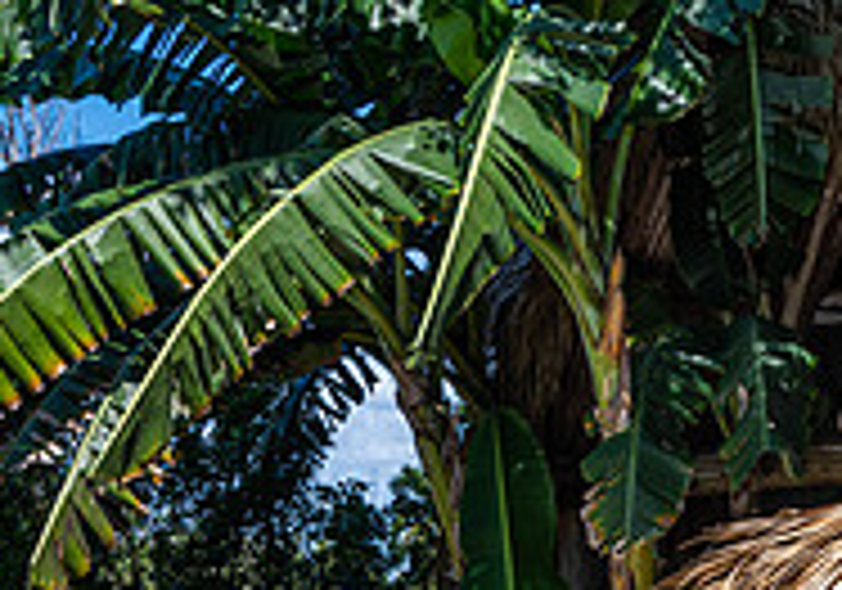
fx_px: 2447
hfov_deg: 19.0
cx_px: 844
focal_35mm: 103
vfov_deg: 13.7
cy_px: 484
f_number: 8
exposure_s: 1/160
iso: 64
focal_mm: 32
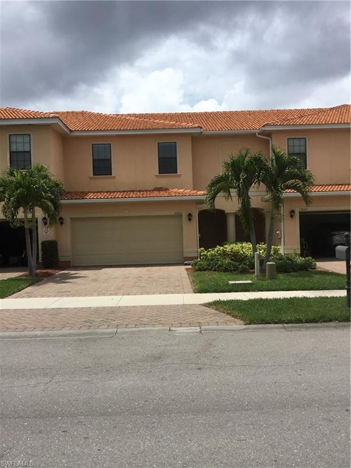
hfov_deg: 45.4
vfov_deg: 58.4
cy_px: 234
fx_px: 419
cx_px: 176
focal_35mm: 31
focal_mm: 3.3
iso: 25
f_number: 2.4
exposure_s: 1/2915
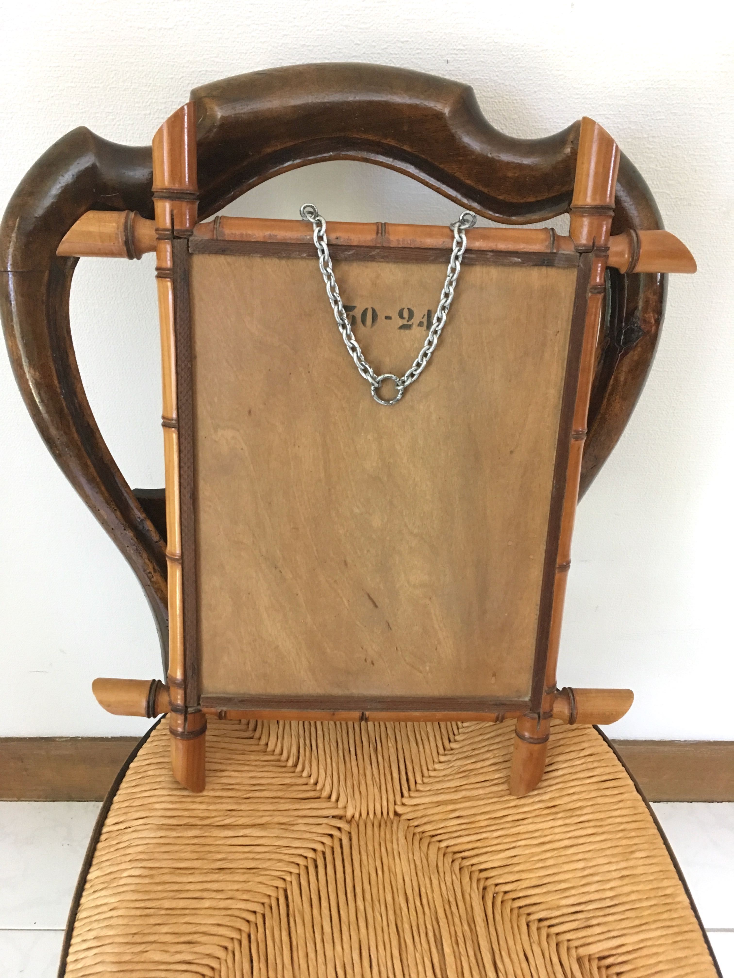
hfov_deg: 48.2
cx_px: 367
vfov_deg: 61.7
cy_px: 489
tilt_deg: -40.8
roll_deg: -0.1
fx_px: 820
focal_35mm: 29
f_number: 2.2
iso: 200
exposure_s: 1/33
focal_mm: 4.15
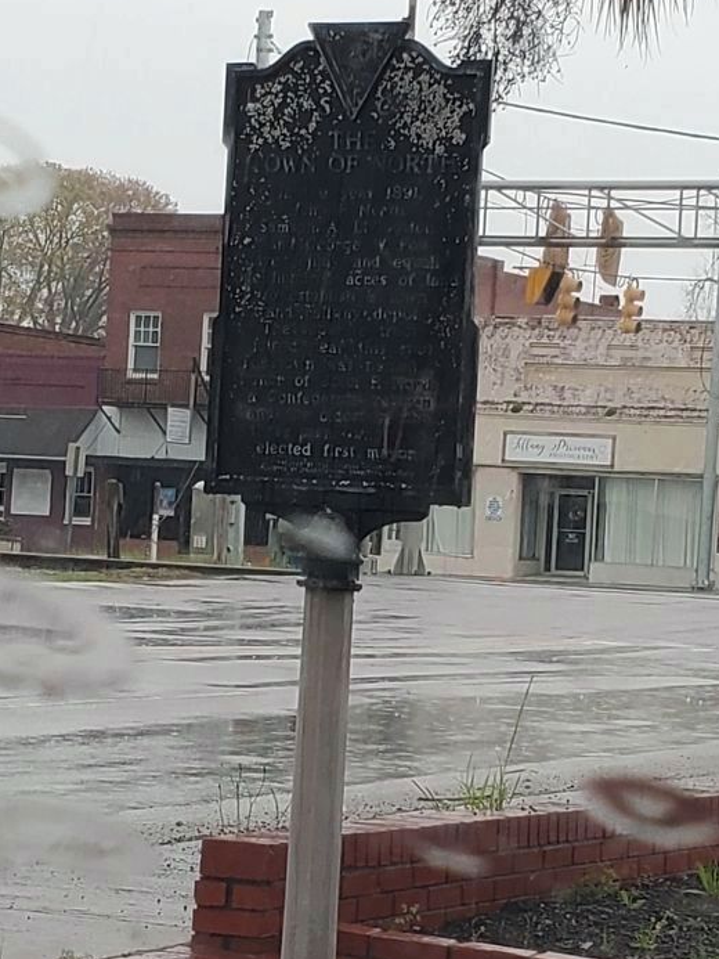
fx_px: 831
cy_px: 490
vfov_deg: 59.9
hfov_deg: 46.7
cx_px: 412
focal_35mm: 30
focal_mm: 4.3
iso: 50
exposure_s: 1/190
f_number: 2.4
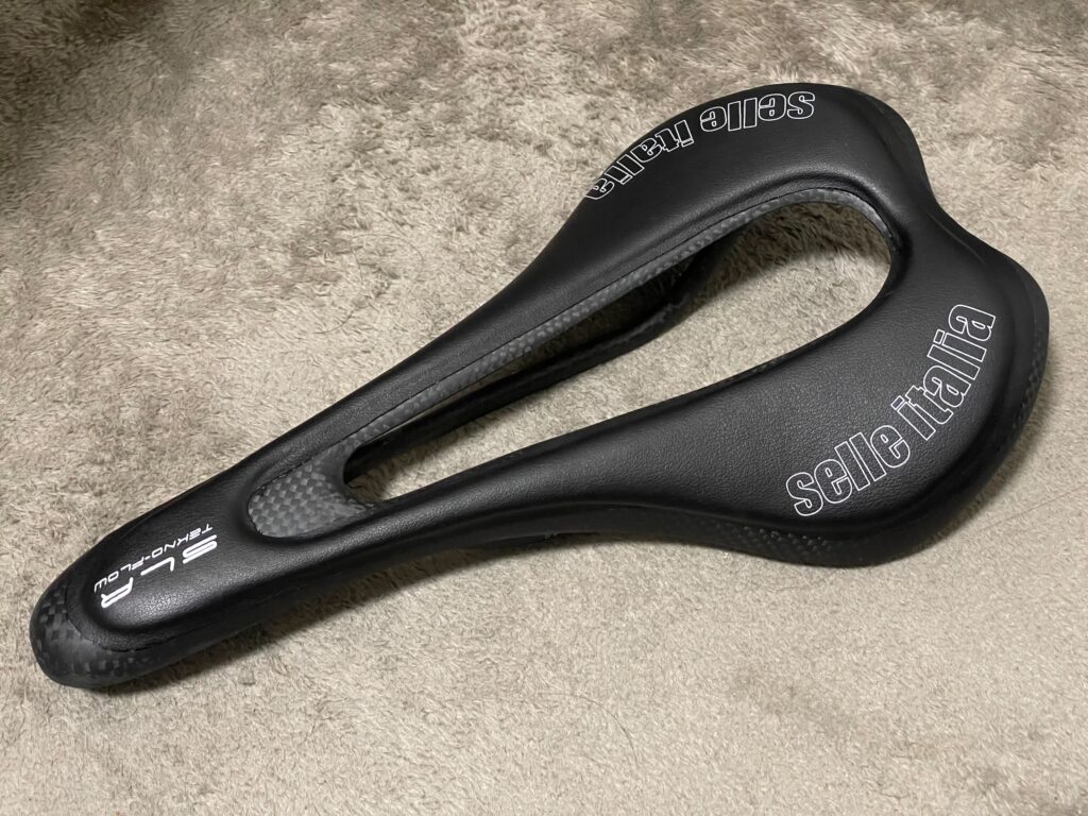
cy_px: 408
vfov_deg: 28.0
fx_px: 1634
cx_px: 544
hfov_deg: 36.8
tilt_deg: -57.6
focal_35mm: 52
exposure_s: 1/37
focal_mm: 6
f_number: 2
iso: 800
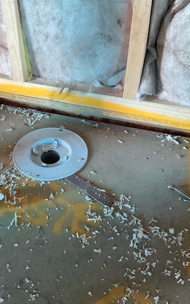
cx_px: 50
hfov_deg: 30.1
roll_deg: +4.9
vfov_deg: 47.2
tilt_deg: -42.8
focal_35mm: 42
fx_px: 348
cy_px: 149
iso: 200
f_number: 1.8
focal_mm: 3
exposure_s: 1/40
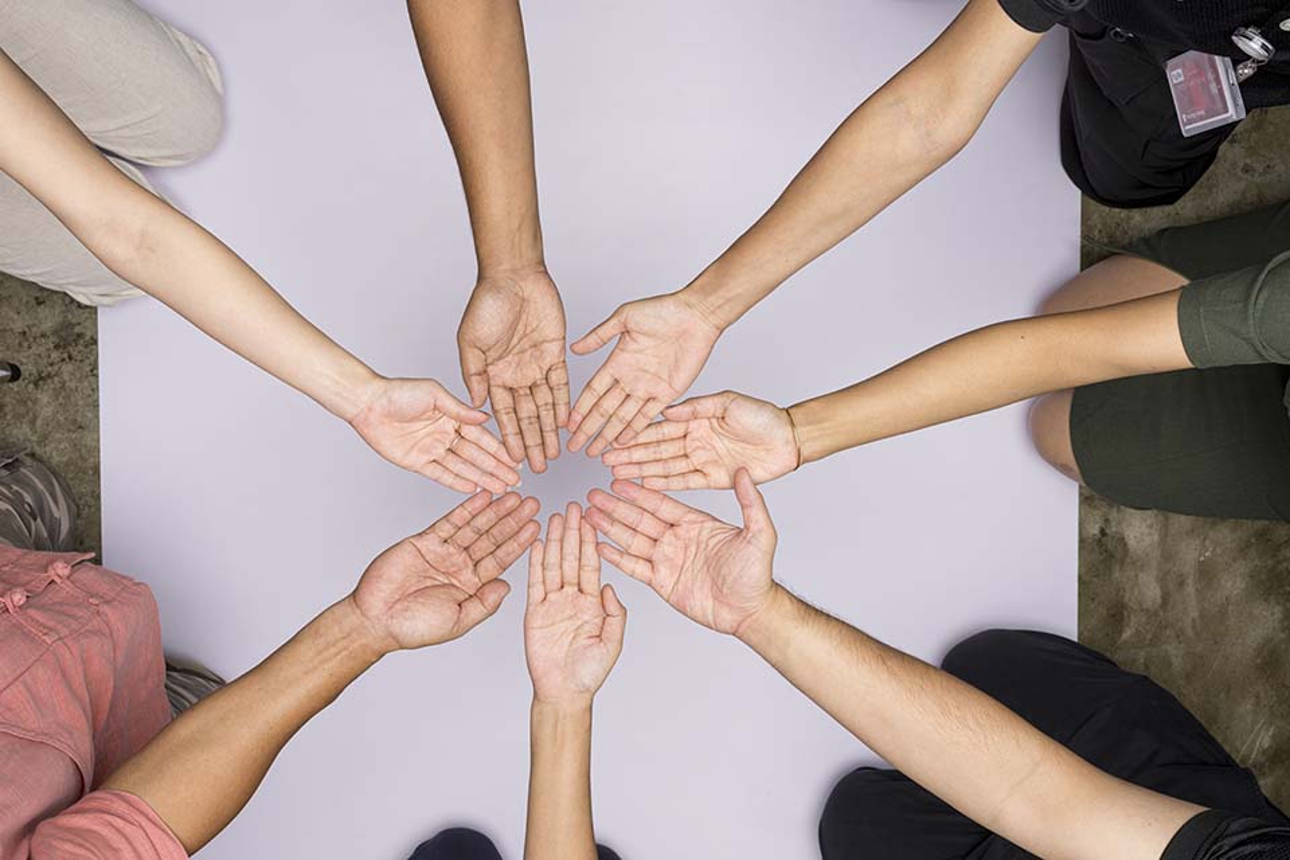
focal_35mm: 34
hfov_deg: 55.8
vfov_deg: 38.9
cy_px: 430
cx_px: 645
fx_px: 1218
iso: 64
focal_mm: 34
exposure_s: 1/200
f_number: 7.1
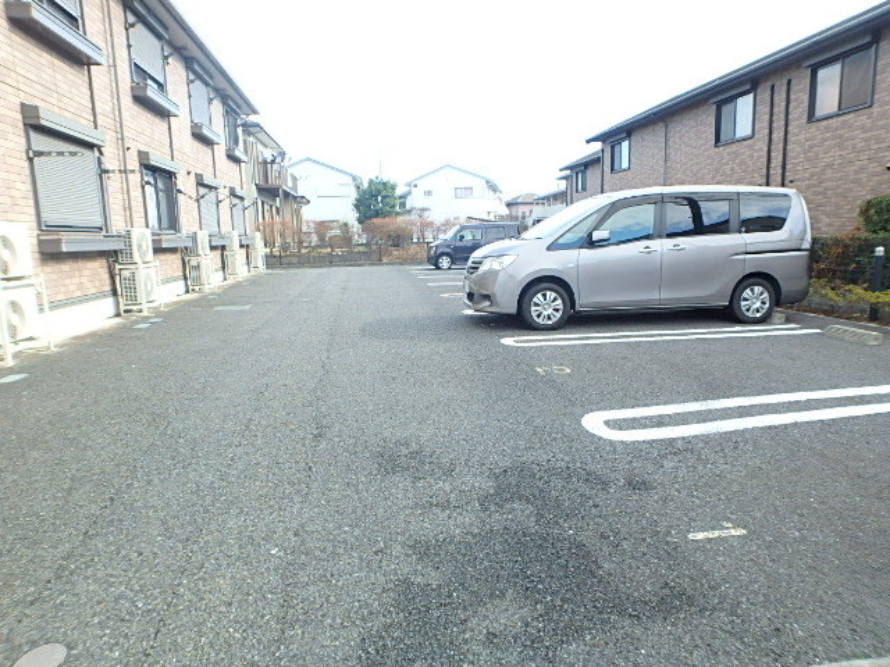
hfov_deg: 79.0
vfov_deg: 63.4
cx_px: 445
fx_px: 540
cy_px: 334
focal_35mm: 21
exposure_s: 1/200
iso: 125
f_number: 3.5
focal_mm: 3.7
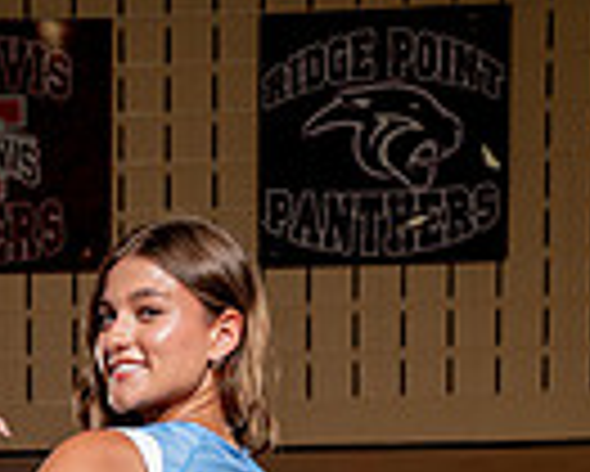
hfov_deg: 13.6
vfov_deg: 10.1
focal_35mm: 139
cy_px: 998
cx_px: -18
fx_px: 2429
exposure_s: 1/250
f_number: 5.6
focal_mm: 43
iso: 200
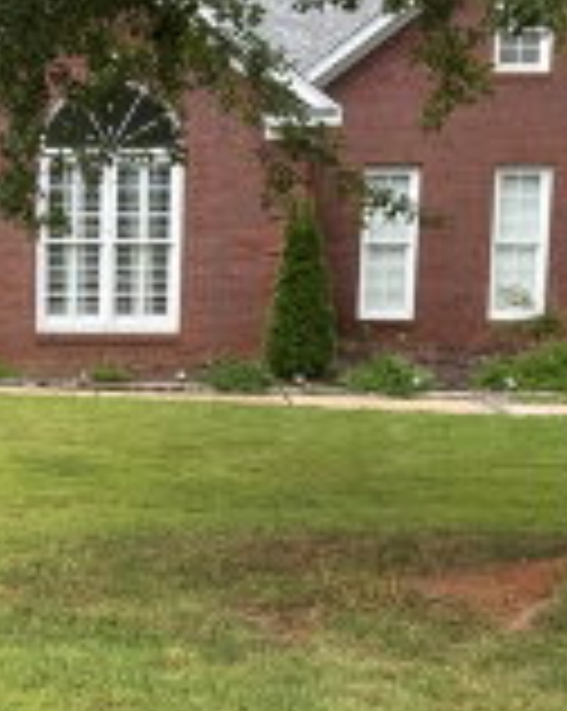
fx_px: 1597
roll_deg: +0.8
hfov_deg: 19.6
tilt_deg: -4.7
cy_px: 414
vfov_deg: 25.1
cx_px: 22
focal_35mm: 76
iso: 80
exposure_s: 1/1250
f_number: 1.78
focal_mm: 6.76
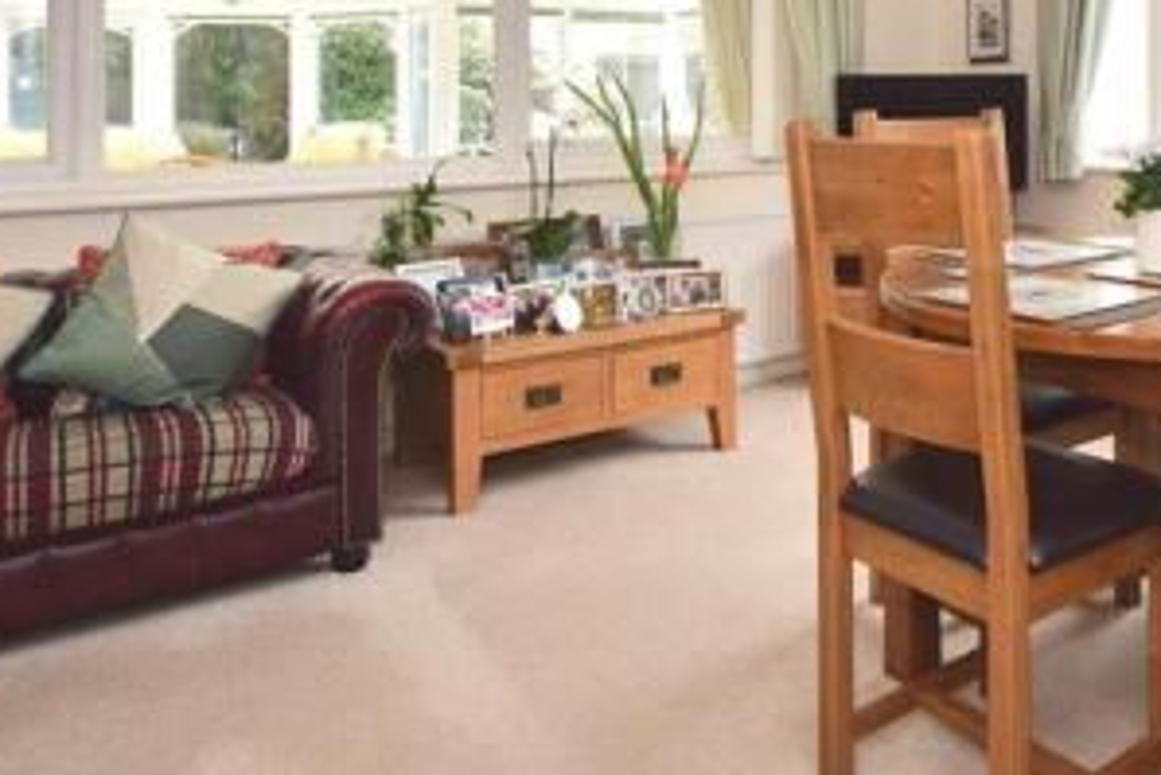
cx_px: 970
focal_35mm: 33
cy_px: 68
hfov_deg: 52.5
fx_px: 1065
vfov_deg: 37.3
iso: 500
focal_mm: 10
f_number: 6.3
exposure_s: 1/60
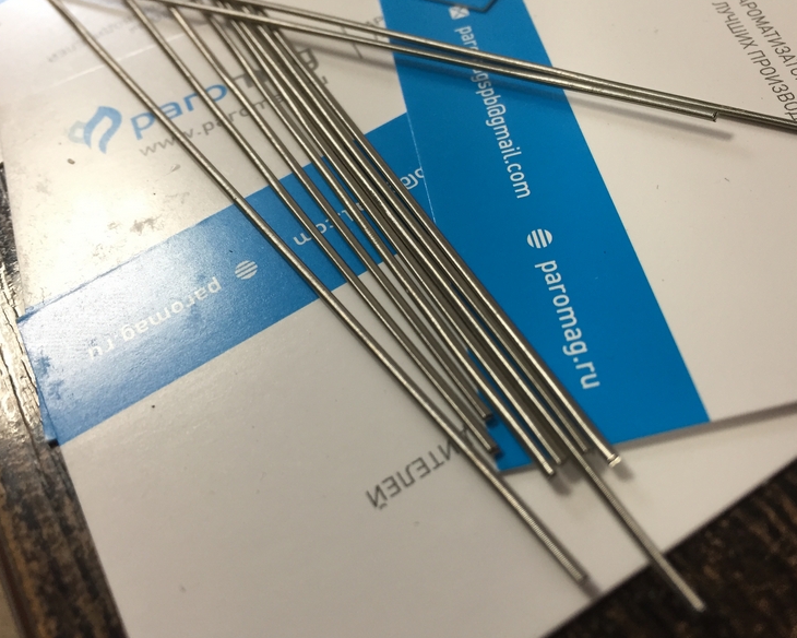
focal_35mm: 31
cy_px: 316
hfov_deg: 57.1
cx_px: 429
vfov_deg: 47.1
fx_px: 731
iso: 80
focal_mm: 4.15
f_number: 2.2
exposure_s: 1/33
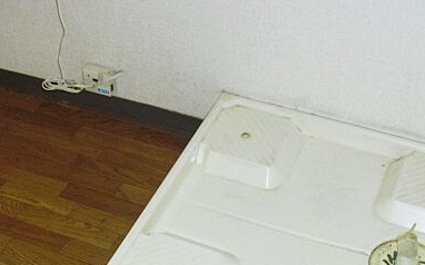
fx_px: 741
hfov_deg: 32.0
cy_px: 255
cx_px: 185
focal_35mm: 64
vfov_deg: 19.8
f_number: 3.1
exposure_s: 1/60
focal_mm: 6.3
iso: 100
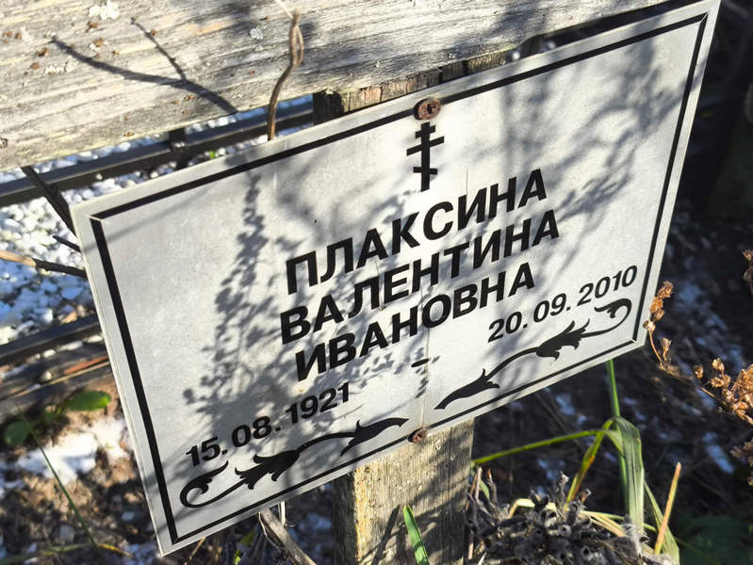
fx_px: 1088
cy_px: 282
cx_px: 376
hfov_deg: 38.2
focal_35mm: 50
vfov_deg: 29.1
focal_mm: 4.71
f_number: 1.7
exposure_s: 1/507
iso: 50
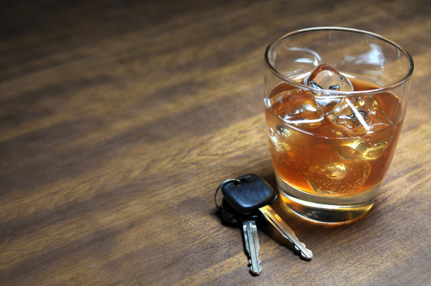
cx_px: 216
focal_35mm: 75
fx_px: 897
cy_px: 143
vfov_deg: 18.1
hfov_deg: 27.0
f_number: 5.6
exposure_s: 1/25
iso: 200
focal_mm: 50
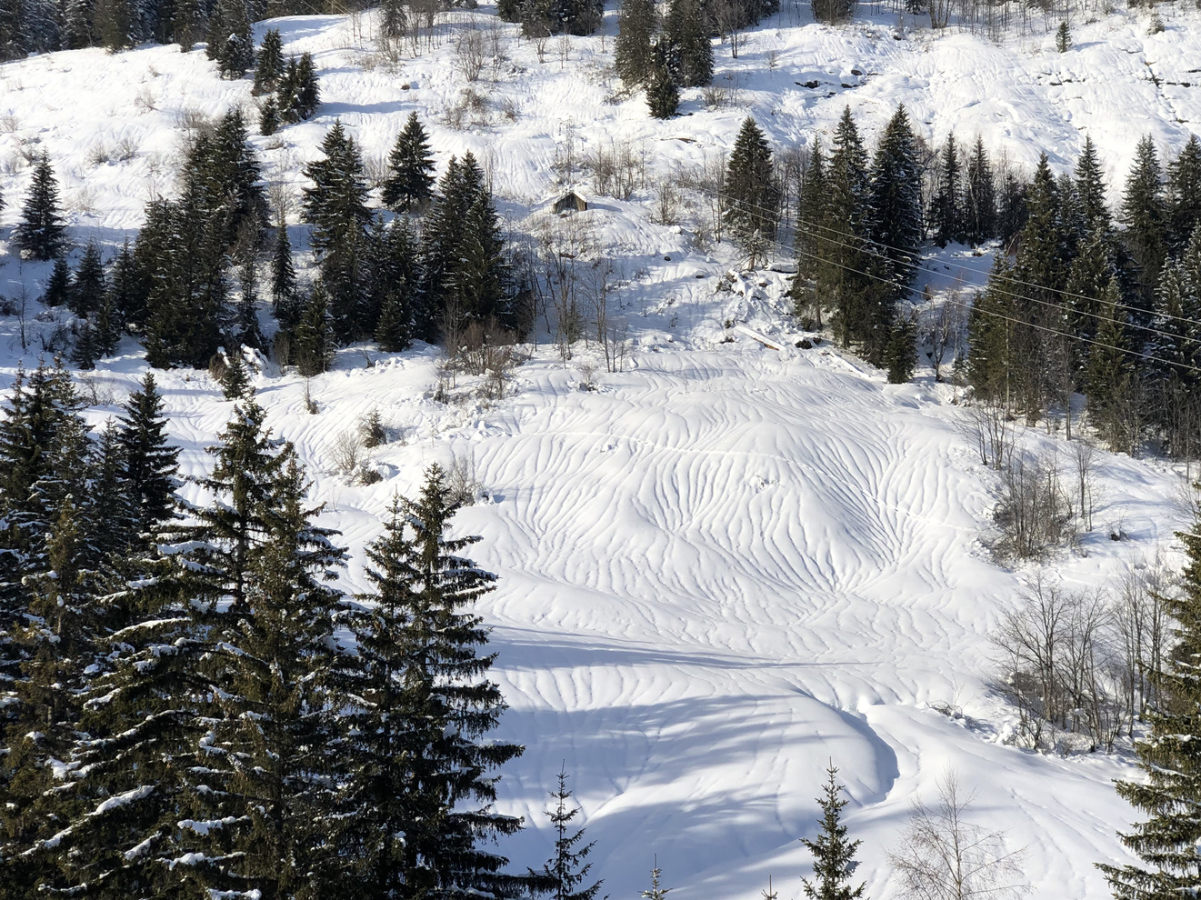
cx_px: 636
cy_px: 396
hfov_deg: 30.7
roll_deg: +0.4
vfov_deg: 23.3
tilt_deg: +12.1
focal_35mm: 63
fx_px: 2185
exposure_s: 1/1675
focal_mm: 6
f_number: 2.4
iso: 16
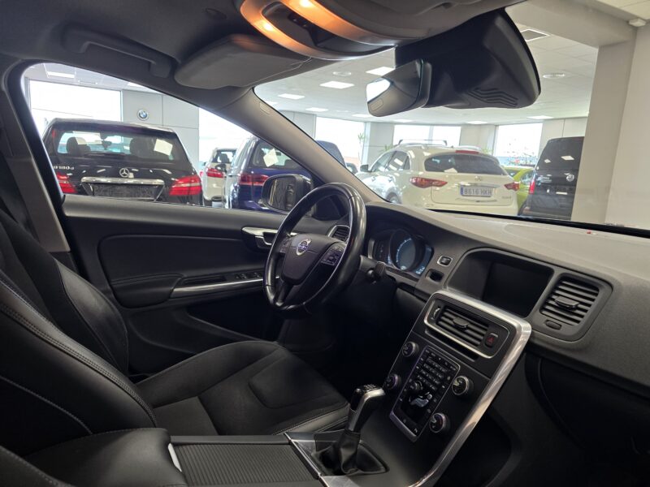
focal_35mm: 23
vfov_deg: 58.9
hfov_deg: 73.9
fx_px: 432
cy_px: 244
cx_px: 325
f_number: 1.7
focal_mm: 6.3
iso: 200
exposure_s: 1/100
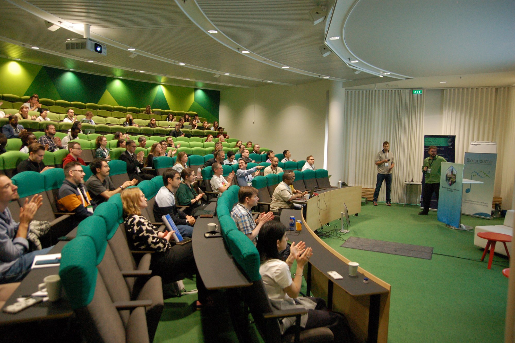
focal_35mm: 26
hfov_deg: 70.5
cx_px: 258
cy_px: 172
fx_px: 364
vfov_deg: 50.3
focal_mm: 17
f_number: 3.2
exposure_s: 1/125
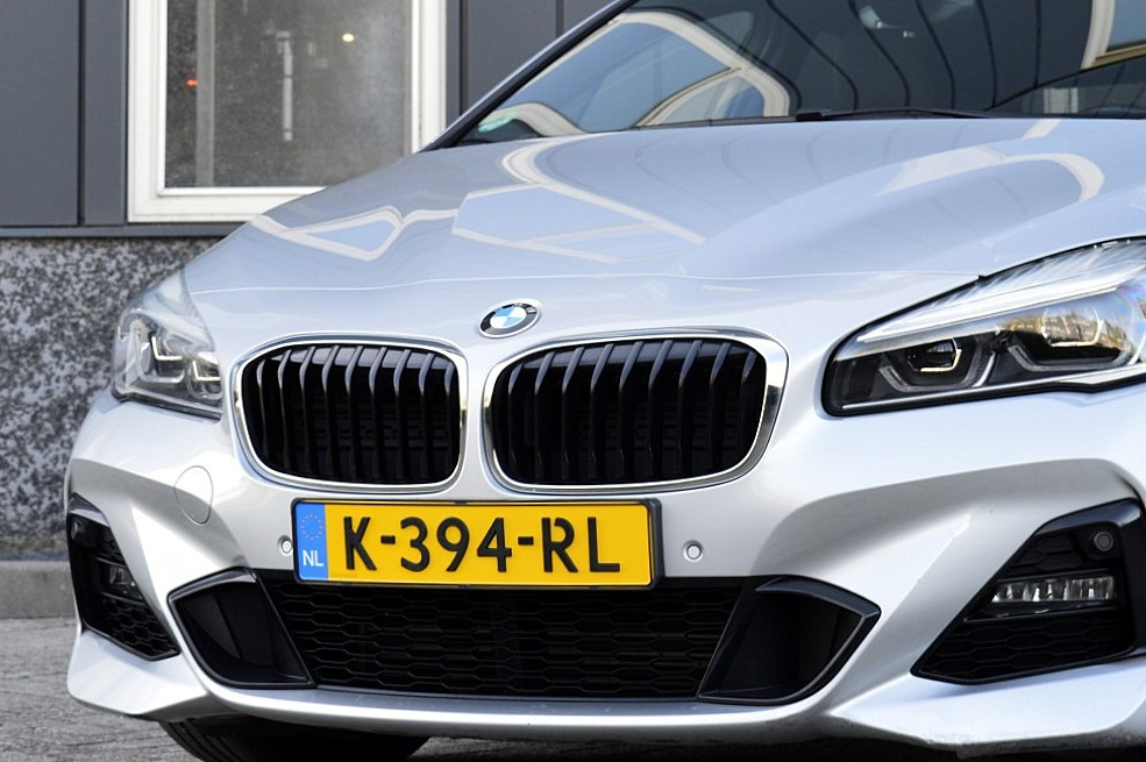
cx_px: 803
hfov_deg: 21.6
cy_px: 329
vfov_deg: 14.5
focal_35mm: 94
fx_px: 2990
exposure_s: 1/100
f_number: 9
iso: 400
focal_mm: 38
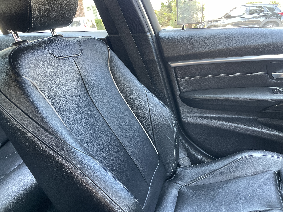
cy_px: 106
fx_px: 213
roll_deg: +5.9
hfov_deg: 67.3
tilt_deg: -21.4
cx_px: 142
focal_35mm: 26
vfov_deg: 53.1
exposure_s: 1/60
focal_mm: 4.2
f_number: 1.6
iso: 160
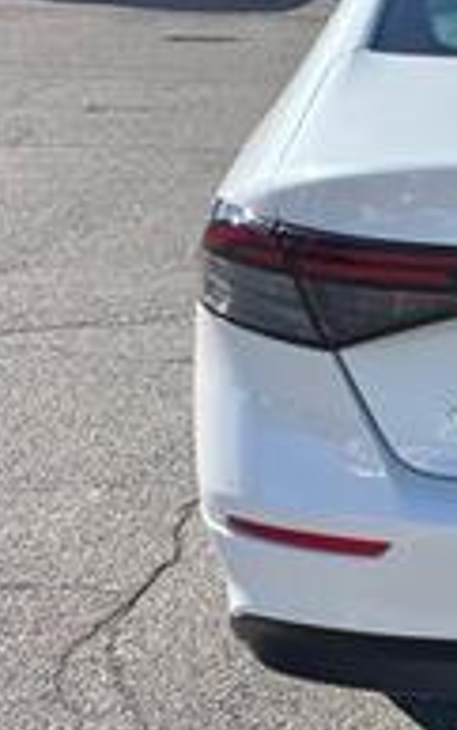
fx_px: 1432
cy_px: 314
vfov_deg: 28.5
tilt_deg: -21.1
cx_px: 793
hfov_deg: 15.8
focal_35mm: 72
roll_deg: -1.6
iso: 50
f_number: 1.6
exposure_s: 1/1890
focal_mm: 5.1
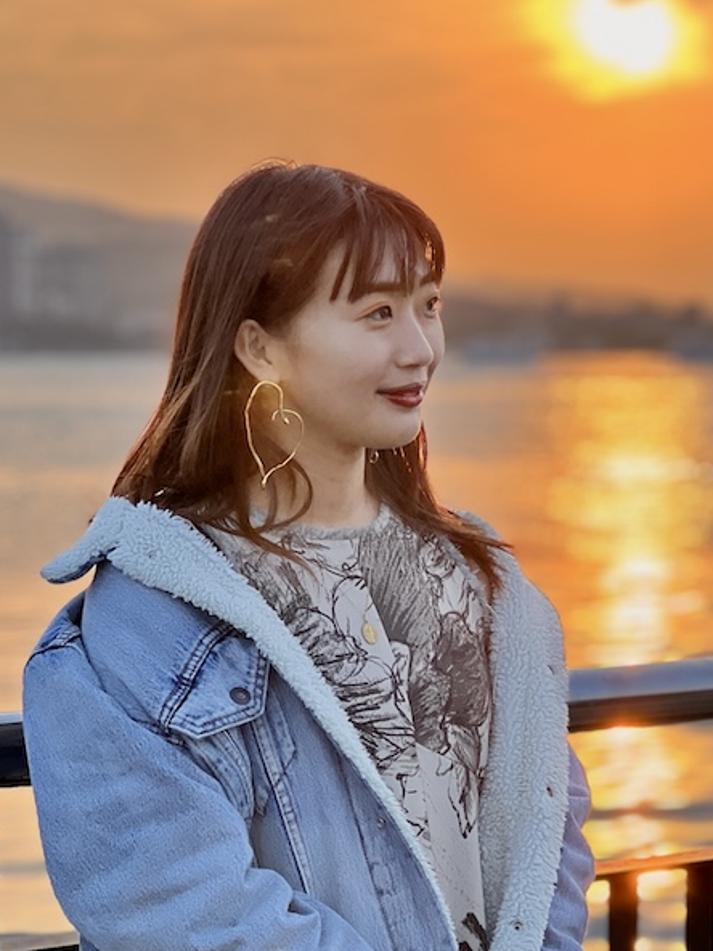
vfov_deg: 17.7
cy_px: 558
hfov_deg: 13.3
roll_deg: +0.3
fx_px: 3048
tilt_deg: -3.2
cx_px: 480
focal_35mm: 111
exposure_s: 1/164
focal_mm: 9
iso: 25
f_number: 2.8
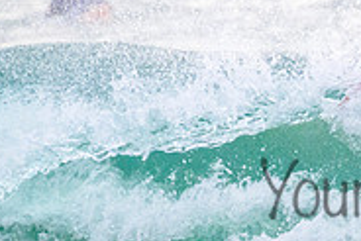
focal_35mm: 2964
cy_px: 172
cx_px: 489
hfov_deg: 0.7
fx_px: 29745
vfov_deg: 0.5
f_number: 11
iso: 3600
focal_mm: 800
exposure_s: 1/2000
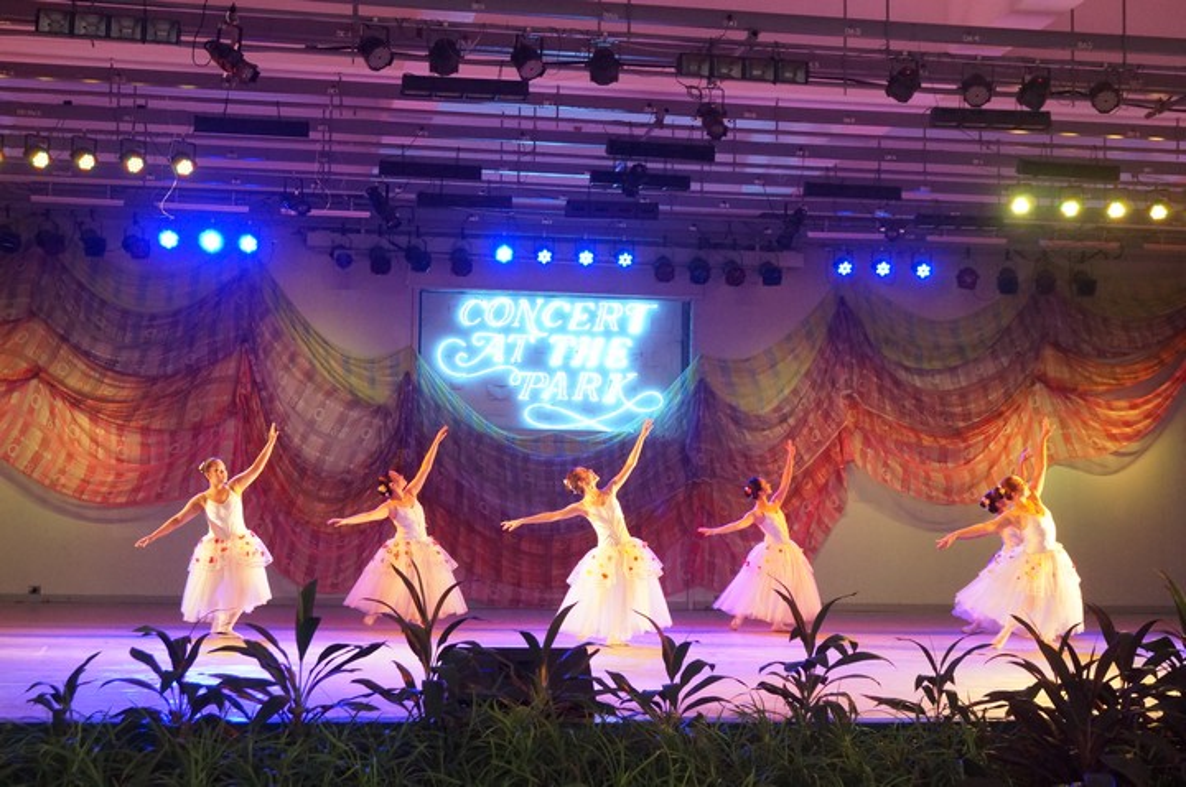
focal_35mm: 52
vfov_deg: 25.7
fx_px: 1727
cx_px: 593
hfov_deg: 37.9
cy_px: 394
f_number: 5.6
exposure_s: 1/60
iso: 1600
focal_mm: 35
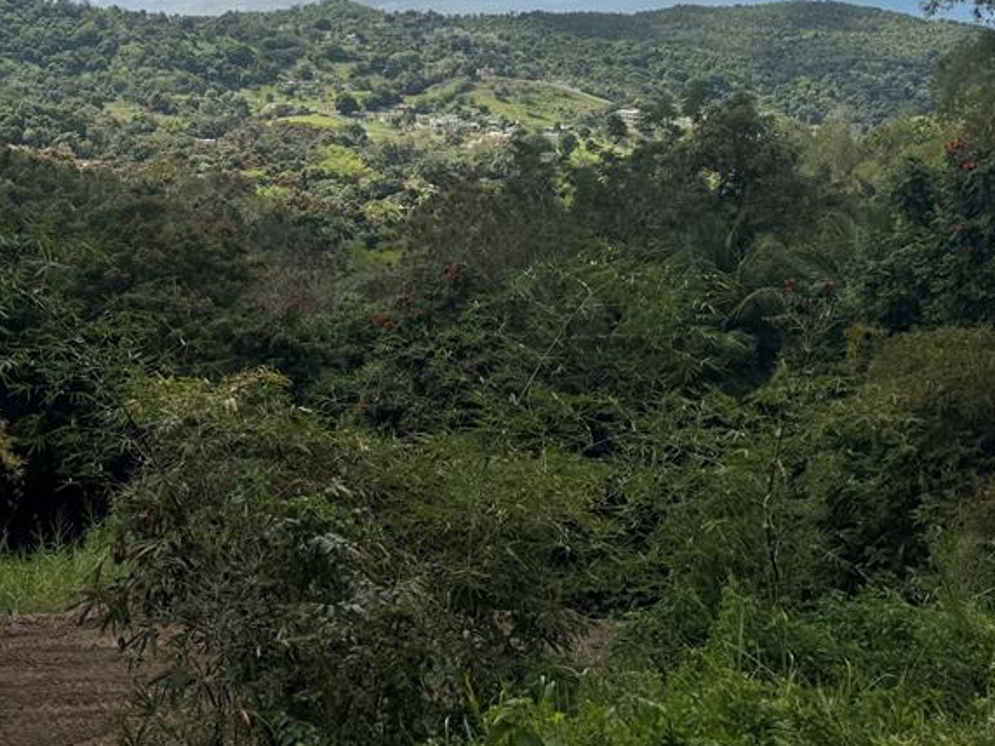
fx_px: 1236
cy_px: 113
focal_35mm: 43
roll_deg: -0.7
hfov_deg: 42.3
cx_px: 230
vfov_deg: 32.4
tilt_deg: -2.5
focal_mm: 6.76
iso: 80
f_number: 1.78
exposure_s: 1/7092
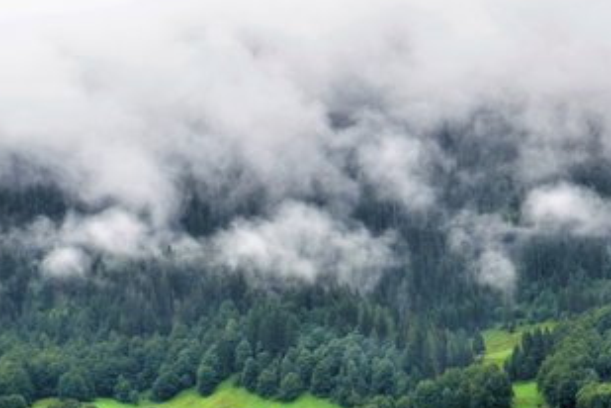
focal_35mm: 93
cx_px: 253
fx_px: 1578
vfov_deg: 14.4
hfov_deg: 21.9
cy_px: 454
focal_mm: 24
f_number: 8
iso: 320
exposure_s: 1/50
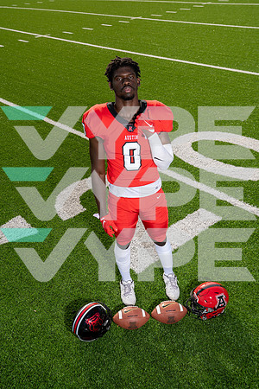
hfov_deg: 35.1
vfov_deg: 50.7
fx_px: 410
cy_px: 194
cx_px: 130
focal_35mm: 38
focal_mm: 38
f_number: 6.3
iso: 100
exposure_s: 1/250
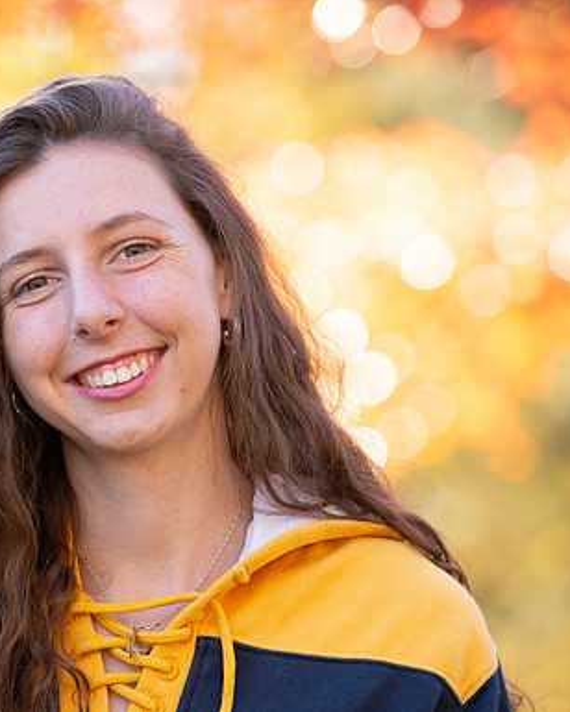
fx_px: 6326
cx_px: 103
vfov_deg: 6.4
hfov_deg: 5.2
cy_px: 334
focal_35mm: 300
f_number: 4
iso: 160
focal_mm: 200
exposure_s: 1/125
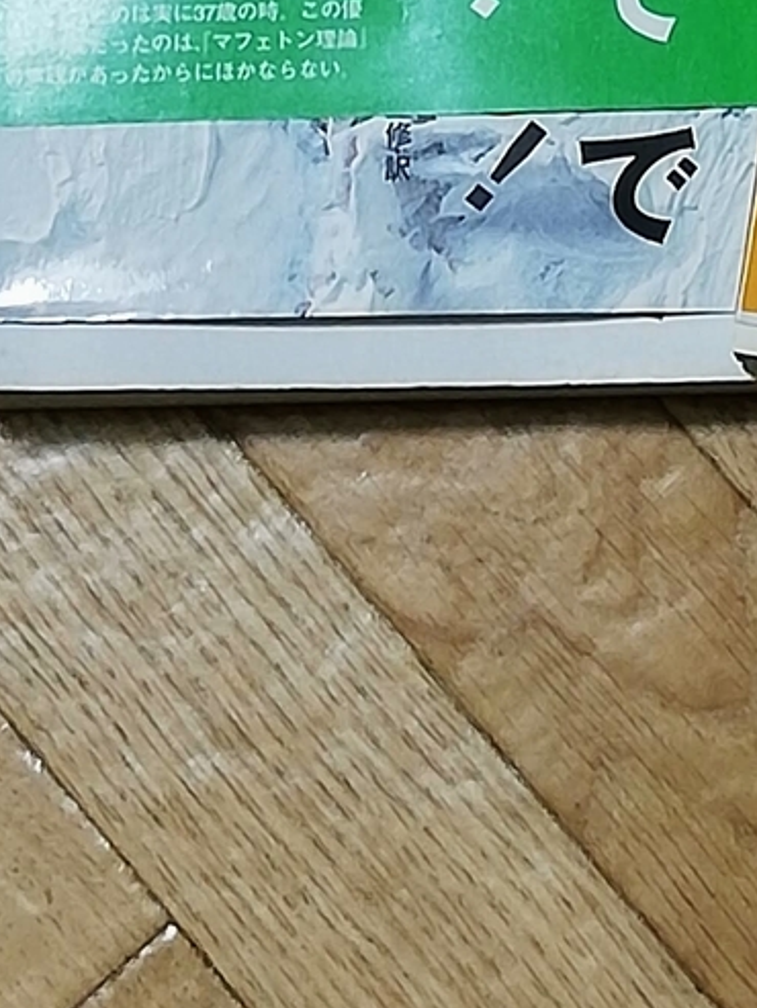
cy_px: -170
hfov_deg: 9.1
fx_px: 4751
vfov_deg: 11.9
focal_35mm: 163
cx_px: 720
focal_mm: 3.81
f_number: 2.2
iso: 200
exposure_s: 1/33.3
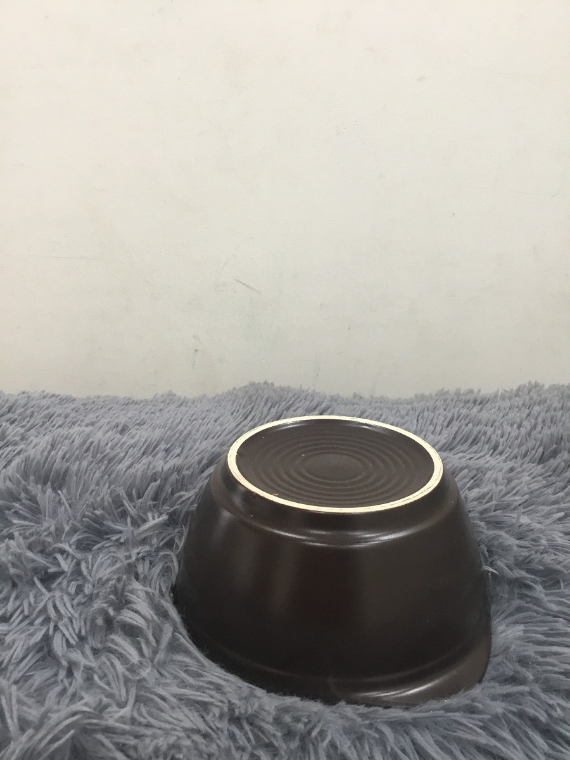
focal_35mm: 31
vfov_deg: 58.4
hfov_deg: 45.4
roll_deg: -0.5
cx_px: 285
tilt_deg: -19.2
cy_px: 380
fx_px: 681
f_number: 2.4
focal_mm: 3.3
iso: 100
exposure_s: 1/33
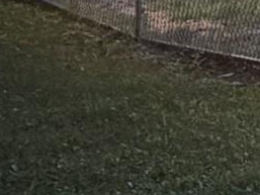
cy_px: -288
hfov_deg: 8.0
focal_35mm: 207
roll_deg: -1.4
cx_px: 813
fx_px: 1555
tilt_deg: -3.1
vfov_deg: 6.8
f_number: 1.6
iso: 1250
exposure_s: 1/5
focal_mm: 5.96
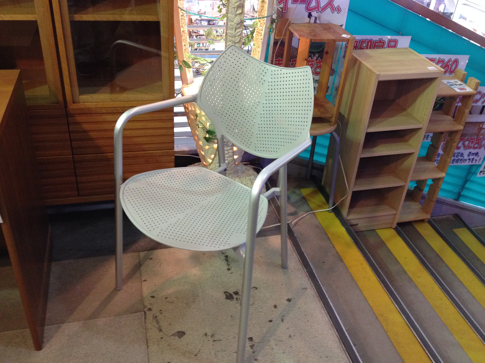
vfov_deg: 40.7
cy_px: 182
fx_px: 490
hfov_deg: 52.6
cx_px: 242
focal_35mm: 35
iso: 250
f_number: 2.4
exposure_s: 1/20
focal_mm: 4.28
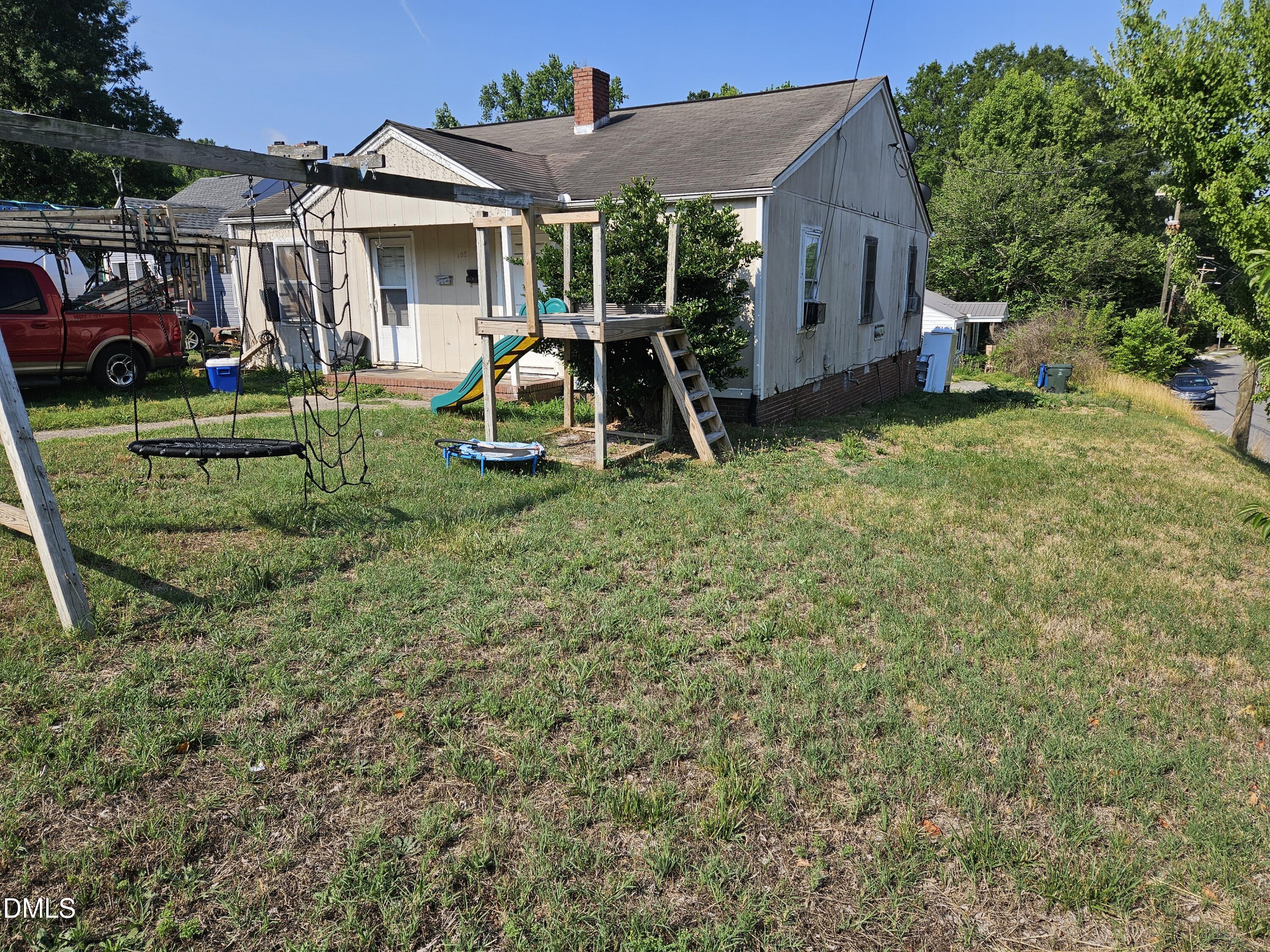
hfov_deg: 73.9
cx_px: 635
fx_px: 844
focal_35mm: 23
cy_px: 476
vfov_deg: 58.9
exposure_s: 1/1737
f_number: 1.8
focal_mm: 5.4
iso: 25
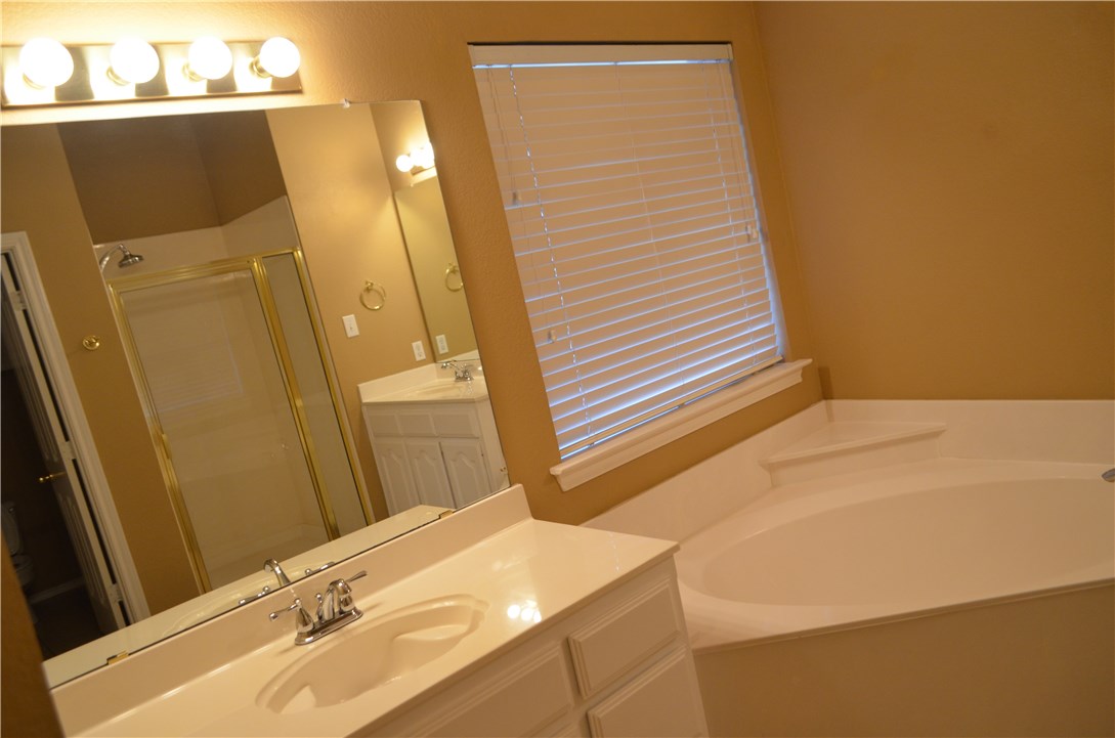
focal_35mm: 27
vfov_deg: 47.7
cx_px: 558
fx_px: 834
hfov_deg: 67.5
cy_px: 369
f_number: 3.5
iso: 800
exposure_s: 1/50
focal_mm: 18
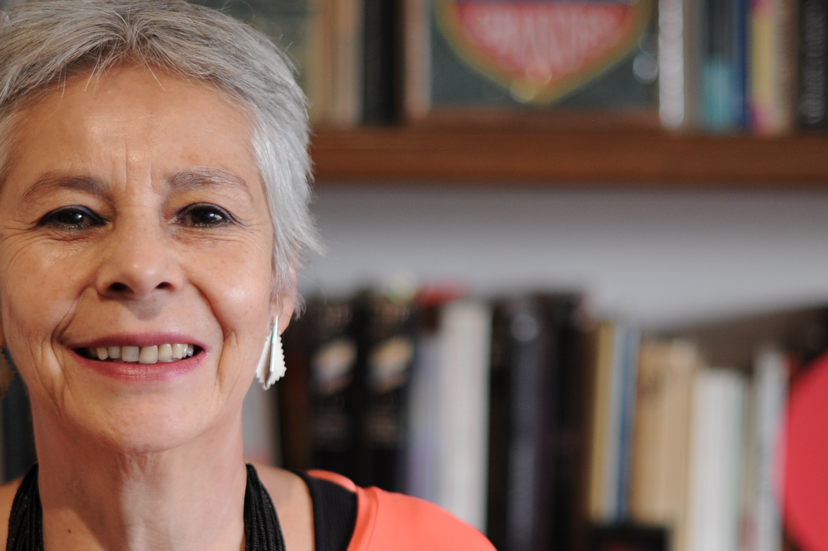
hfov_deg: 18.6
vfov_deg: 12.4
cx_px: 471
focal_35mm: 110
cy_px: 430
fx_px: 2528
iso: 800
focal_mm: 50
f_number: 1.6
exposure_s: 1/100
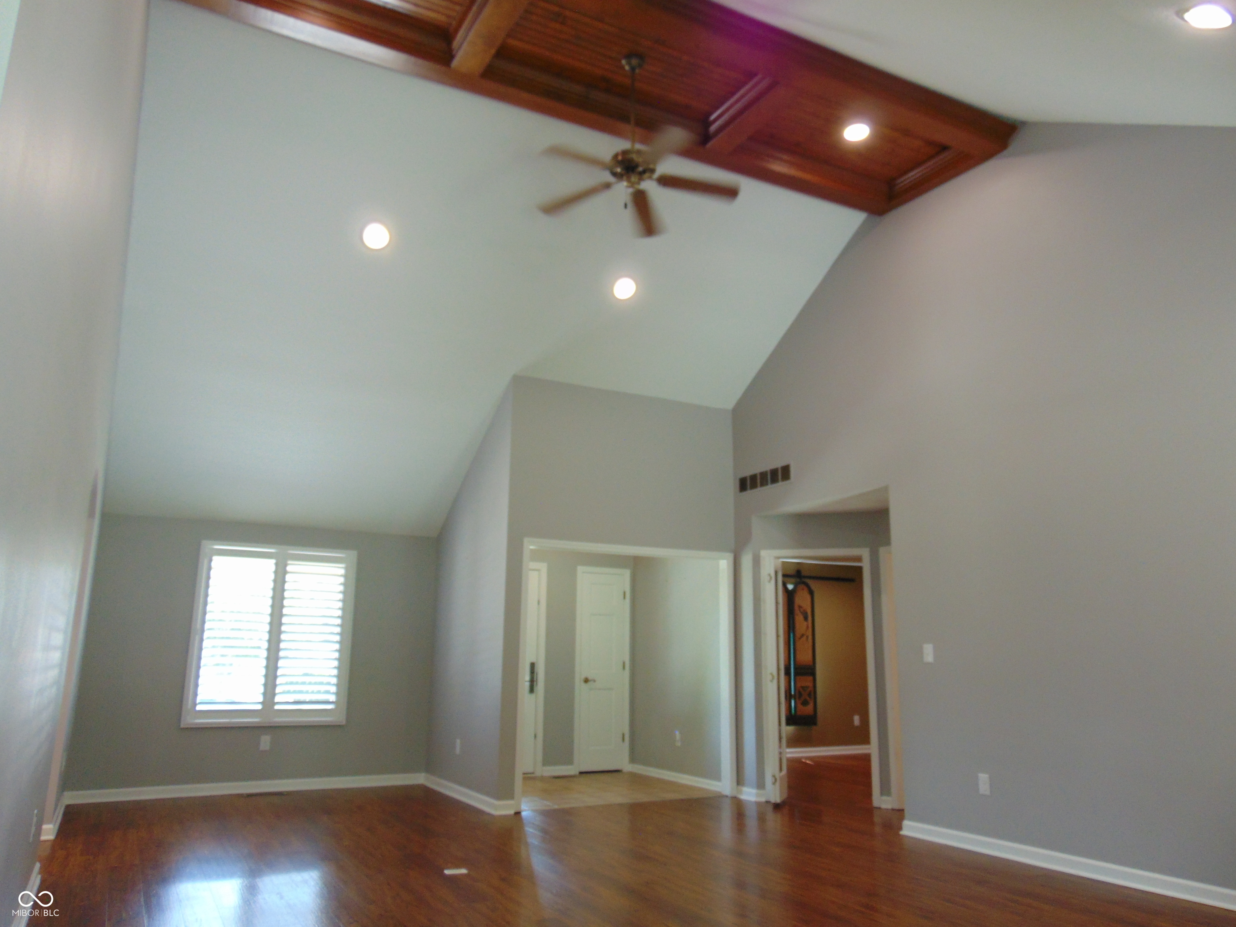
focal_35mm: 25
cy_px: 464
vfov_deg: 54.9
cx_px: 618
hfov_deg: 69.4
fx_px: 893
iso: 160
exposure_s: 1/30
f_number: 3
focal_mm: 4.5
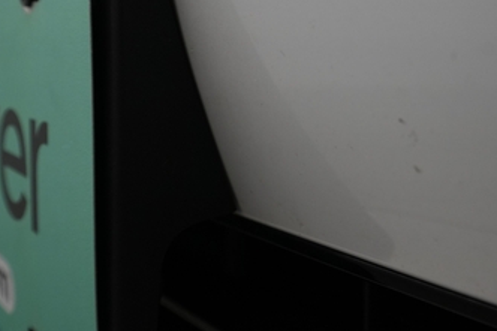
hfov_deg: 36.3
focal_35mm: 54
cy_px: 67
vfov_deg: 24.6
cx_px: 355
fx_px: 745
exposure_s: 1/80
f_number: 5.6
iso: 1250
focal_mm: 28
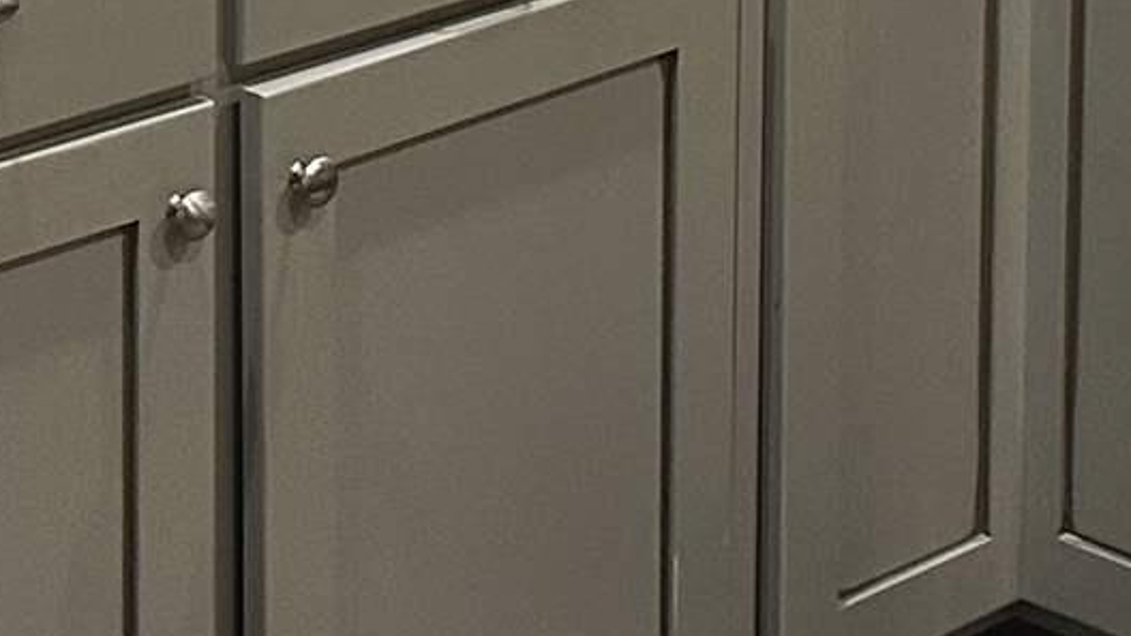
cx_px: 670
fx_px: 4558
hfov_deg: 14.1
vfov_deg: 7.6
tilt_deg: -8.5
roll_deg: -0.8
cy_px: -655
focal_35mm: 152
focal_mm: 6.86
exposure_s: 1/60
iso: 200
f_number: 1.78
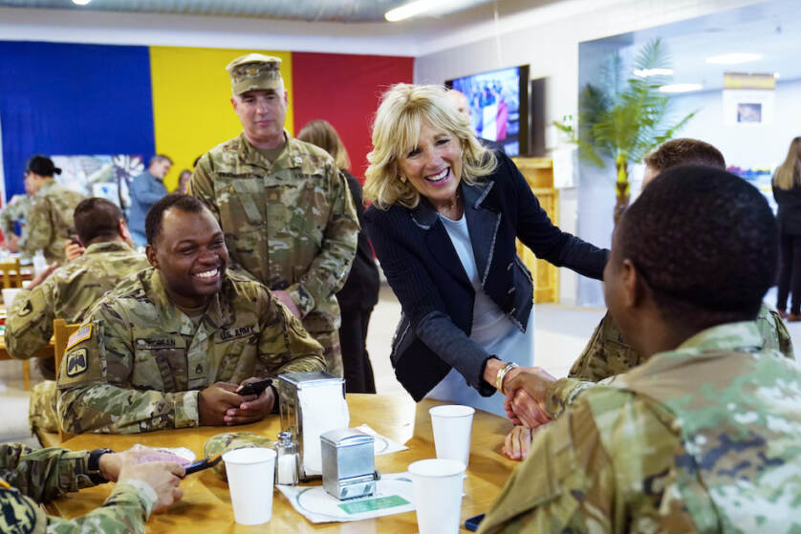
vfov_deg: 30.5
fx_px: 979
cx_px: 390
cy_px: 318
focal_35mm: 44
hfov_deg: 44.5
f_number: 3.2
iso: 2500
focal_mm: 36
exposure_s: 1/200
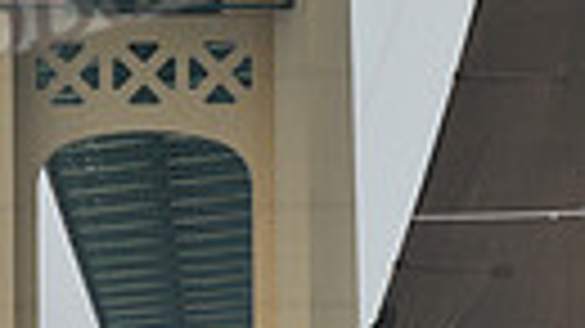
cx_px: 612
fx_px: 6512
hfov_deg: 5.1
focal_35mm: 420
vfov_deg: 2.9
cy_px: 177
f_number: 6.3
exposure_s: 1/1000
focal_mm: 90
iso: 250
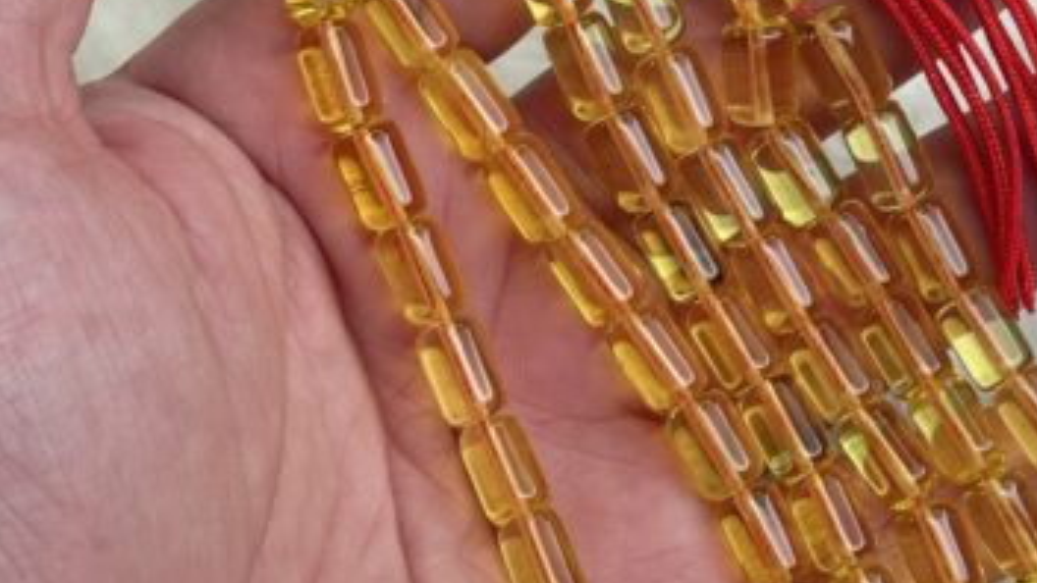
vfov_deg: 10.2
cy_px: 262
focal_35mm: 119
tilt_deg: -58.5
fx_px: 3272
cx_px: 781
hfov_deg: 17.9
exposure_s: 1/323
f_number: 1.78
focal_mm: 6.76
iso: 64
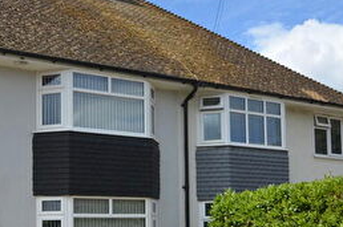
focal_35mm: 57
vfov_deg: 23.4
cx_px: 98
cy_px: 177
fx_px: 542
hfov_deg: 34.6
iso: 100
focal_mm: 14
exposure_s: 1/250
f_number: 8
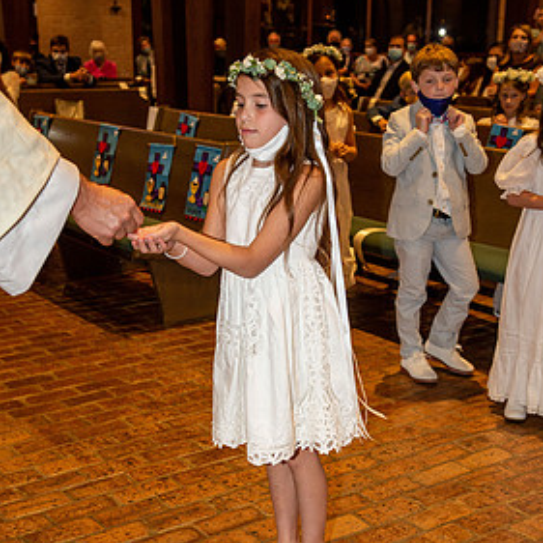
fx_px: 1012
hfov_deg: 30.0
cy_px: 315
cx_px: 272
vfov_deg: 30.0
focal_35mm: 57
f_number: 5
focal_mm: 42
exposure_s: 1/125
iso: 1600
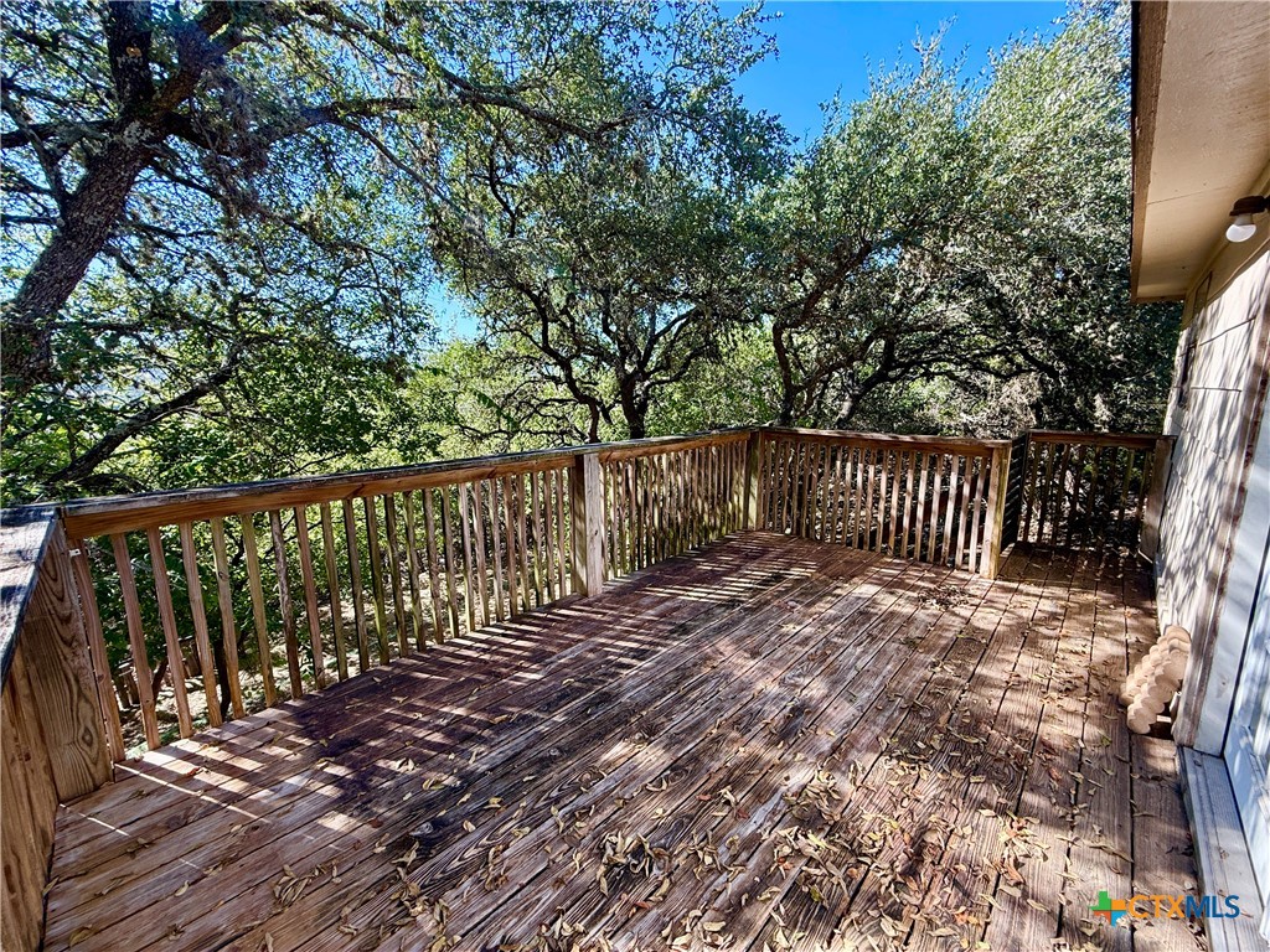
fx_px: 514
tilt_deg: -9.6
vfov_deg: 85.7
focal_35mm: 14
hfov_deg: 102.1
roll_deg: +0.2
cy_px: 476
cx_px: 635
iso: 64
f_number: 2.2
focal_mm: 2.22
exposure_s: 1/225
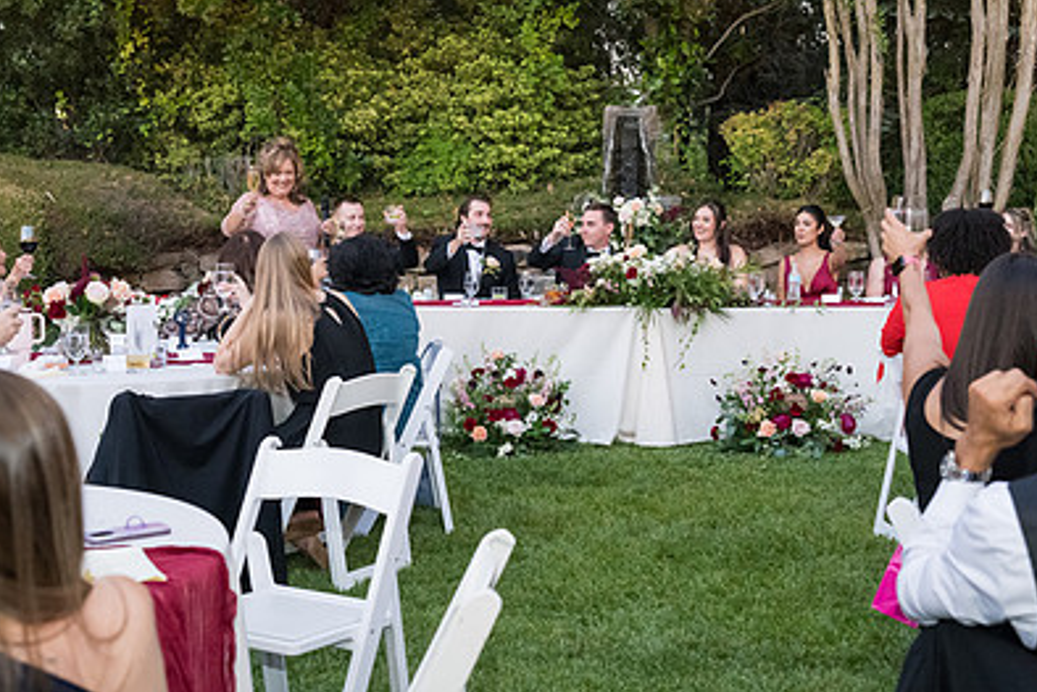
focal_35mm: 53
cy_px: 341
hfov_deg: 37.5
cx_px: 468
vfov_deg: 25.5
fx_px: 1527
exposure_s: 1/400
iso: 5000
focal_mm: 36
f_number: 4
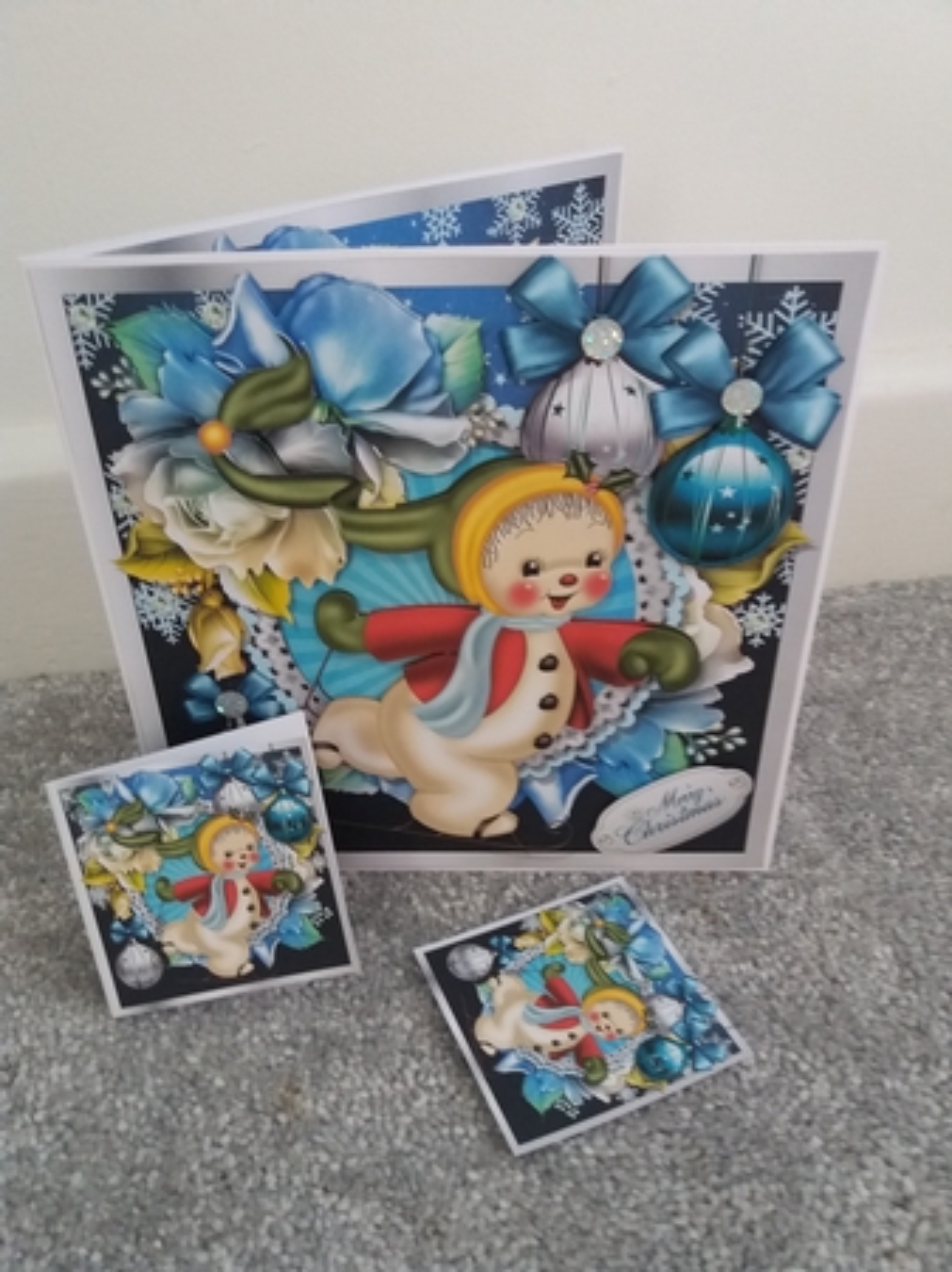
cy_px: 636
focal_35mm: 28
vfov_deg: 63.5
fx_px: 1028
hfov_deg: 49.7
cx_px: 476
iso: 250
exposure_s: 1/17
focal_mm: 3.7
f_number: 1.9
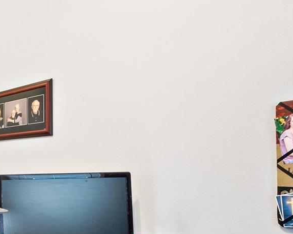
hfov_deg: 32.8
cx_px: -55
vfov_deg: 31.5
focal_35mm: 47
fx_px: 408
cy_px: 178
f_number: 9
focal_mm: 9
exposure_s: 1/125
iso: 640
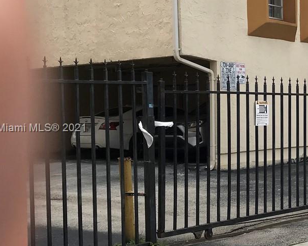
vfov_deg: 21.3
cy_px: 129
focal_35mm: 72
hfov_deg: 24.8
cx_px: 330
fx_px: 657
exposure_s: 1/2519
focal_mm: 3.99
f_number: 1.8
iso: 20
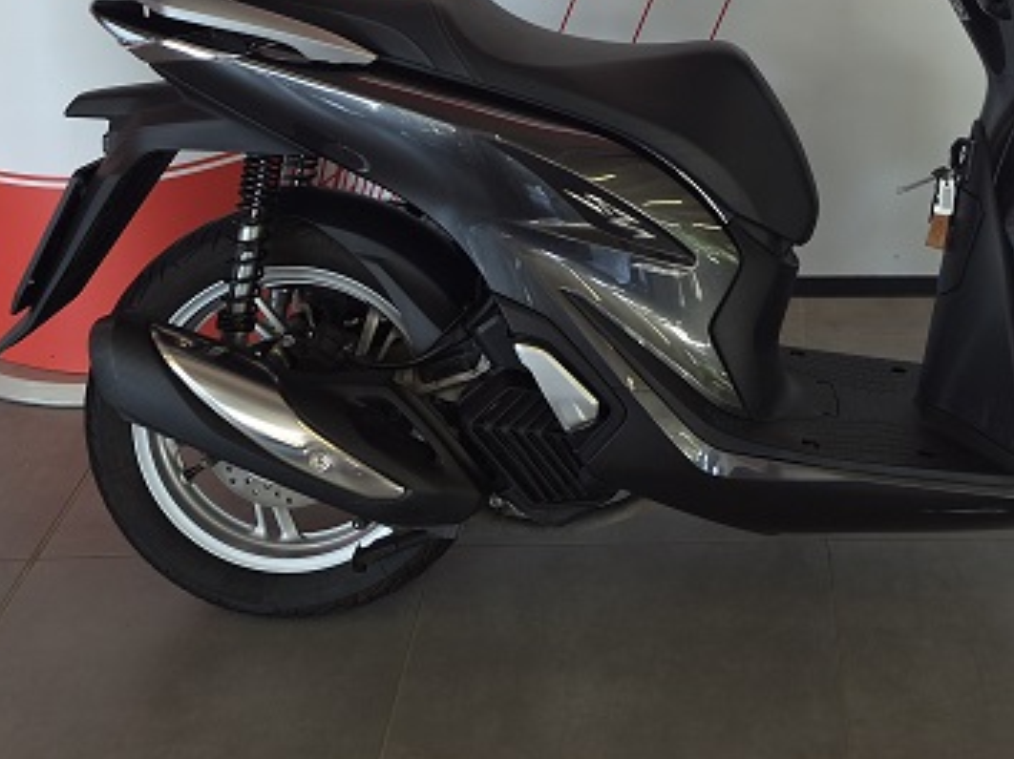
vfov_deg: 26.1
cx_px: 745
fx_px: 1522
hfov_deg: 36.1
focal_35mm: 52
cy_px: -49
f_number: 1.8
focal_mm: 5.4
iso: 80
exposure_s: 1/100
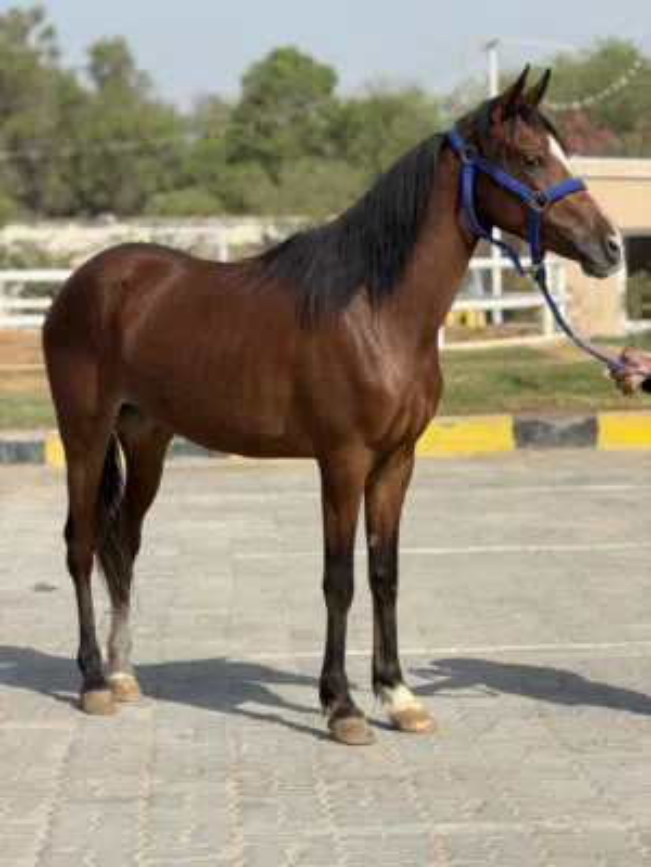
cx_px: 326
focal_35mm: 100
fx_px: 2508
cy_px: 434
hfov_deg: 14.8
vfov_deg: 19.6
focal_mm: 16.89
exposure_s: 1/638
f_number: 2.8
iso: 25
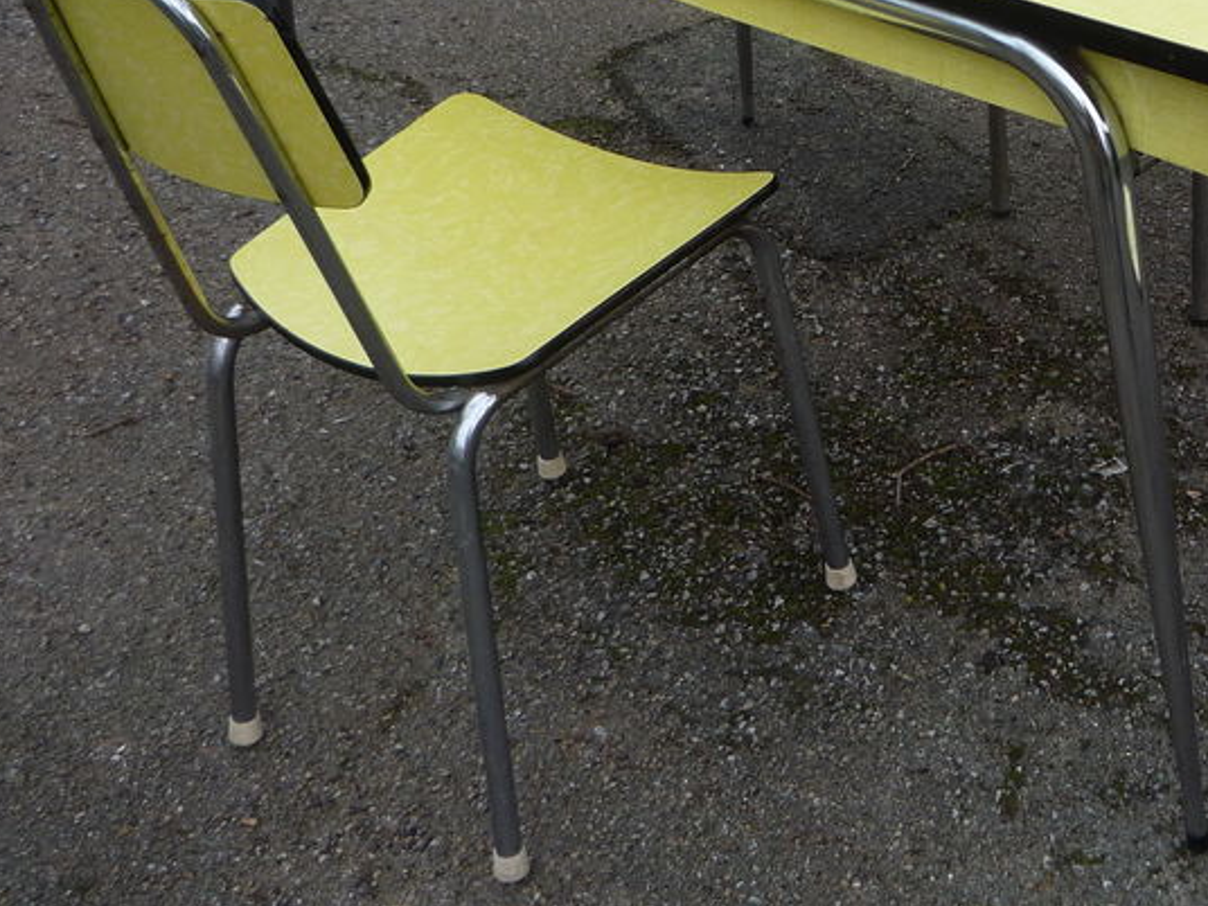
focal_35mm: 56
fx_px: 1954
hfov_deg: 32.8
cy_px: 221
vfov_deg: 25.8
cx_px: 1055
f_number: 4
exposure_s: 1/100
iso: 100
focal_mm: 5.2
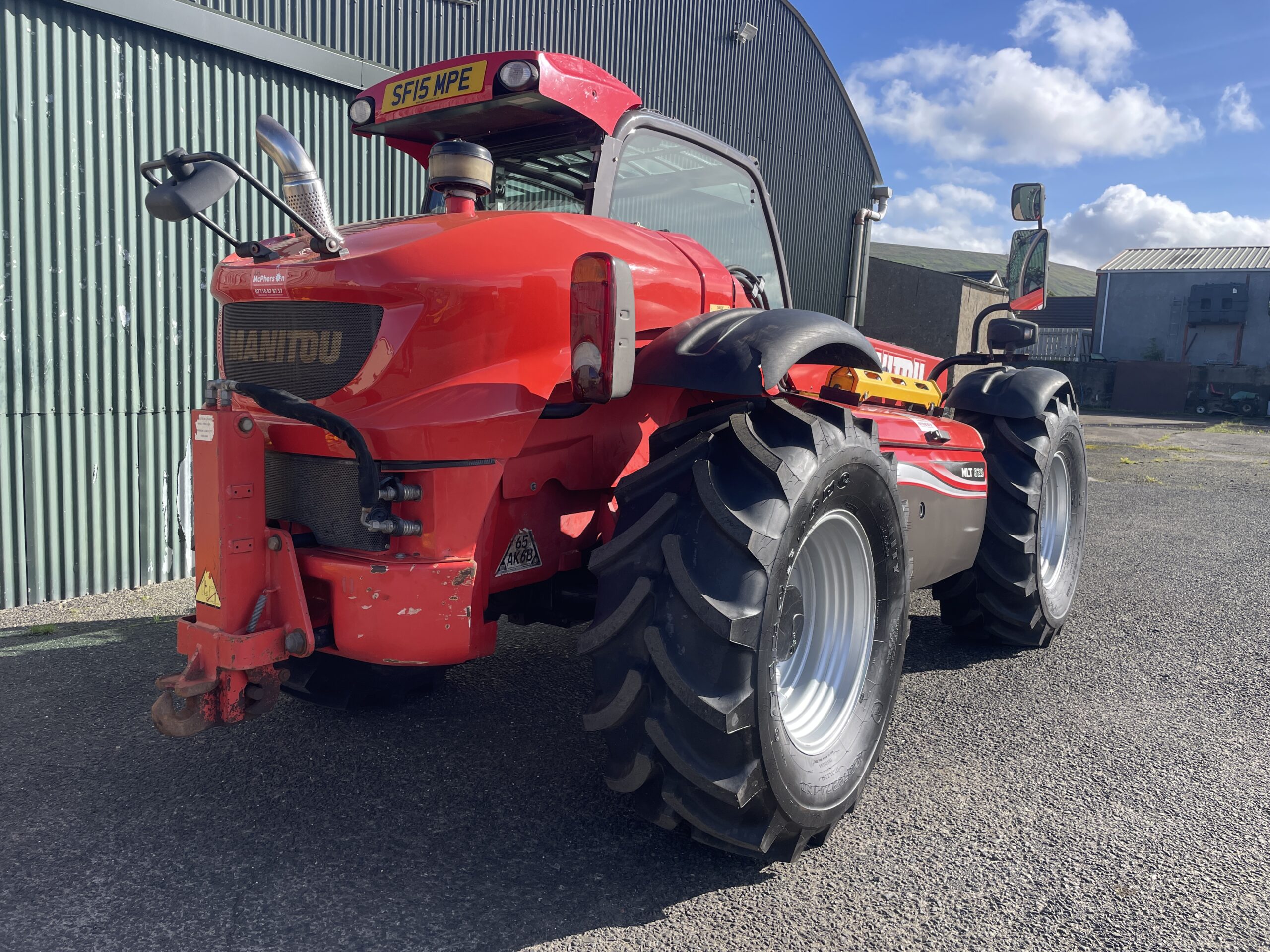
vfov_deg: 53.1
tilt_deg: -7.0
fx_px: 954
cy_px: 476
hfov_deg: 67.3
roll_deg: -2.7
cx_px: 635
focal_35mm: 26
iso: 32
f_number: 1.6
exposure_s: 1/1335
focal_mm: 4.2
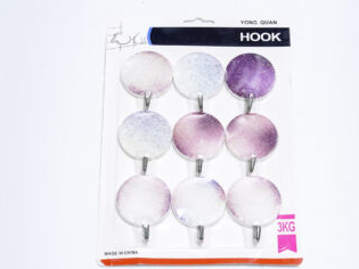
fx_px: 954
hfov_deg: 21.3
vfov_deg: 16.1
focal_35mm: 92
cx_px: 196
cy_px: 144
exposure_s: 1/160
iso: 3200
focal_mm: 70
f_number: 10
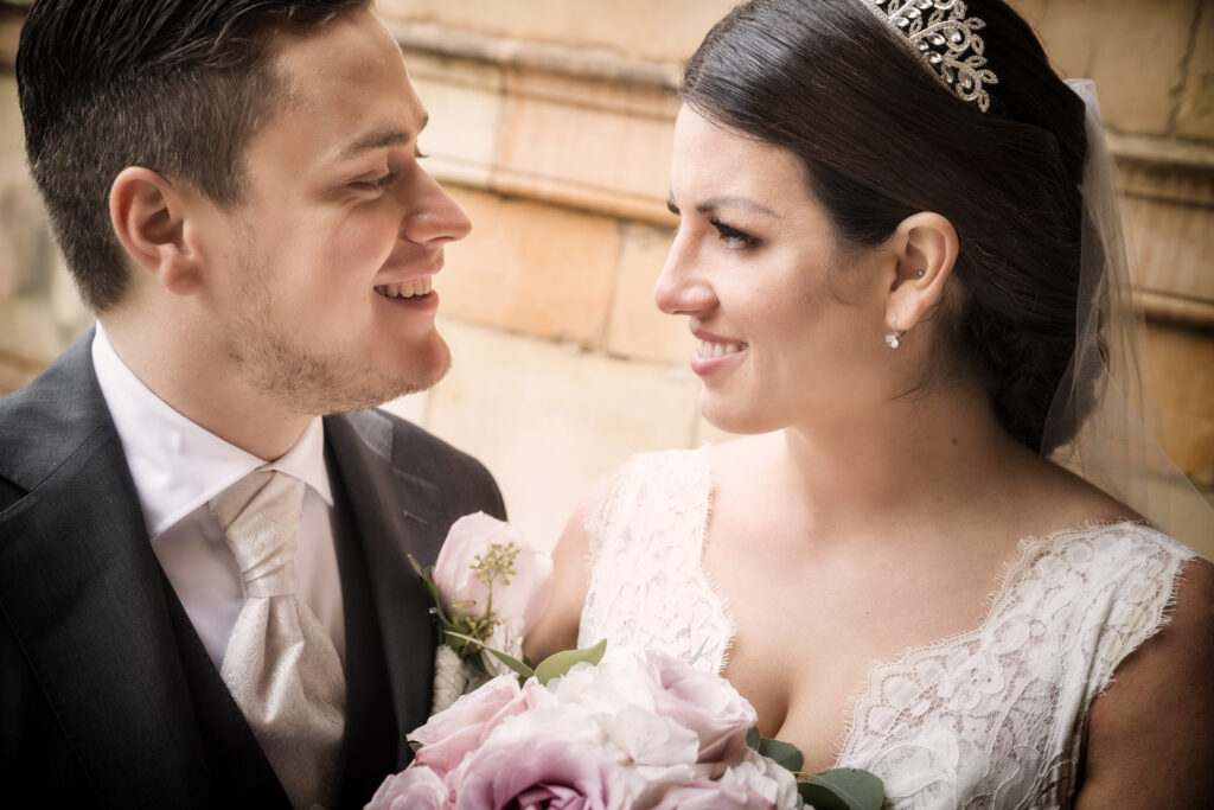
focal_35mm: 48
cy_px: 405
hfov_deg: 41.1
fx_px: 1619
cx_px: 607
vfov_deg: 28.1
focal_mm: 48
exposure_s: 1/125
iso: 200
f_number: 5
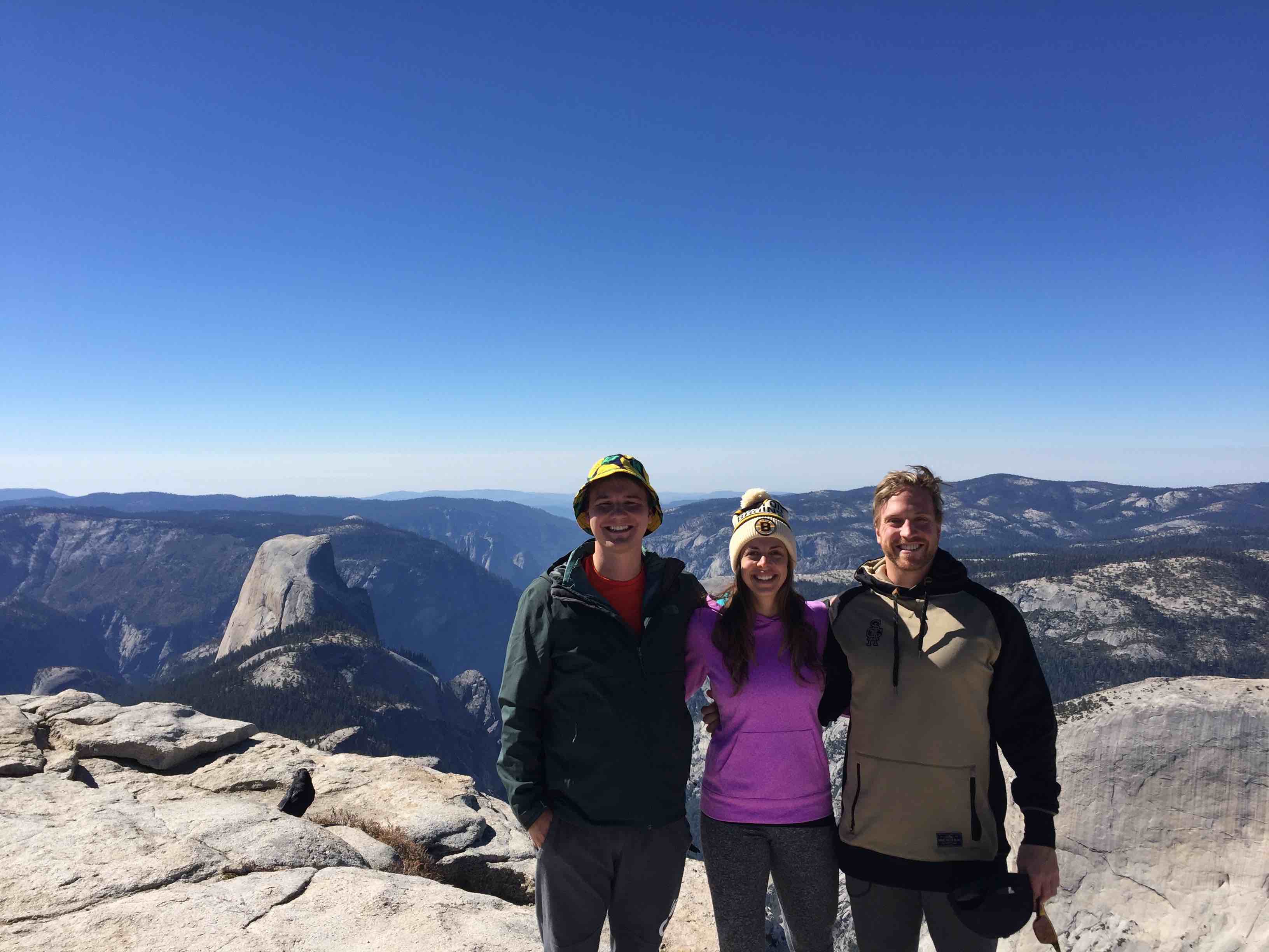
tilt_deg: -0.7
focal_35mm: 29
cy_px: 476
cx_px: 634
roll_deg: +0.4
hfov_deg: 61.7
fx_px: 1063
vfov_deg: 48.2
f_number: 2.2
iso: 32
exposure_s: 1/2639
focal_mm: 4.15
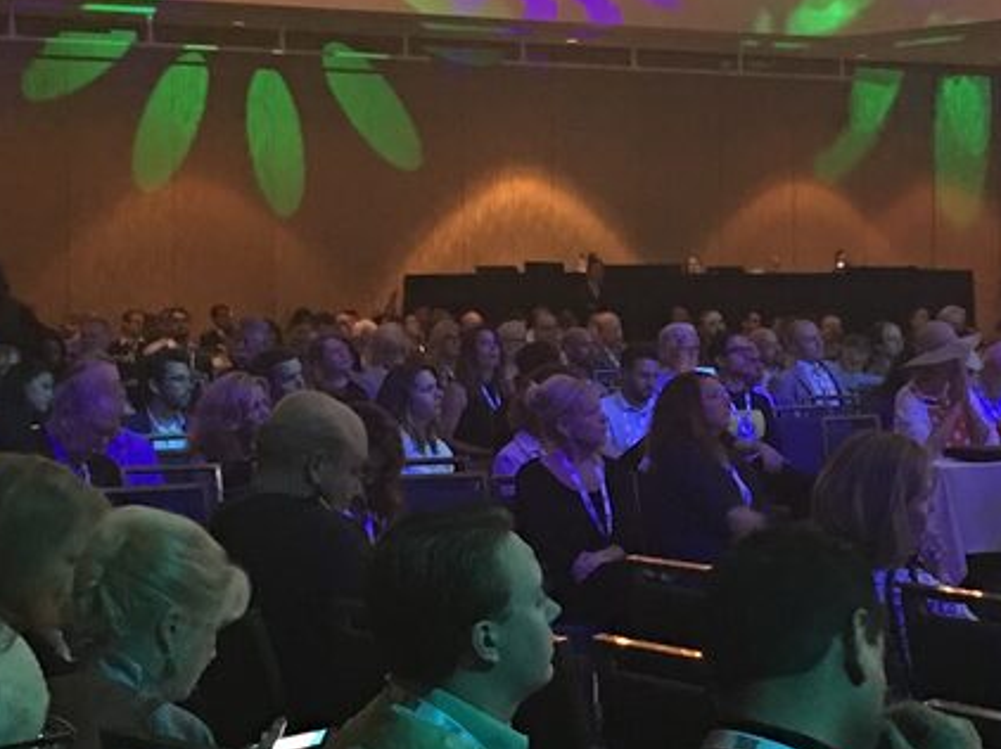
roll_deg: +0.4
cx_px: 927
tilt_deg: -2.2
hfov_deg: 17.6
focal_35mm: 110
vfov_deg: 13.4
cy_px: 493
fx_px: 3179
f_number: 2.2
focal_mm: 4.15
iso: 64
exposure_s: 1/4
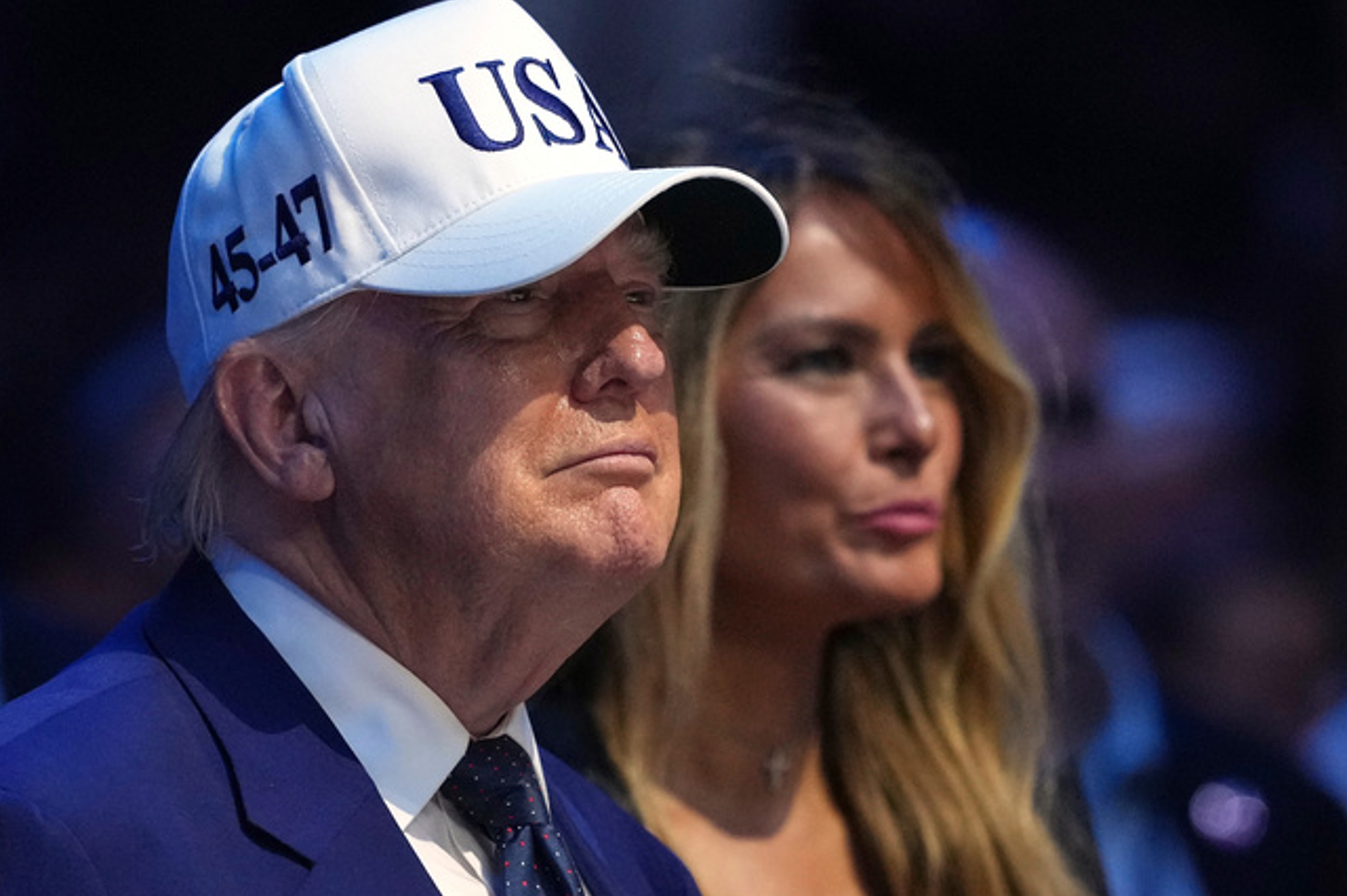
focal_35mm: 720
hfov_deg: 2.9
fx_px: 26925
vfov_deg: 1.9
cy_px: 663
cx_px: 598
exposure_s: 1/500
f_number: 3.5
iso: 4000
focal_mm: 300
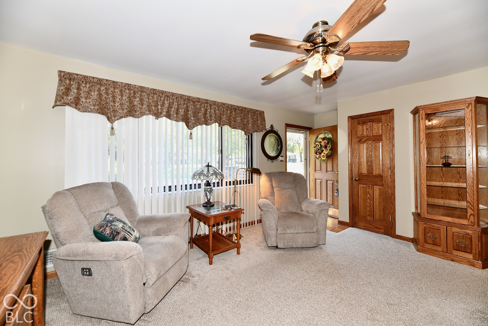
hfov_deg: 104.3
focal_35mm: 14
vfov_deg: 81.2
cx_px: 244
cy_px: 163
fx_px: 190
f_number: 6.3
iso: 640
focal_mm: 14
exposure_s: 1/60
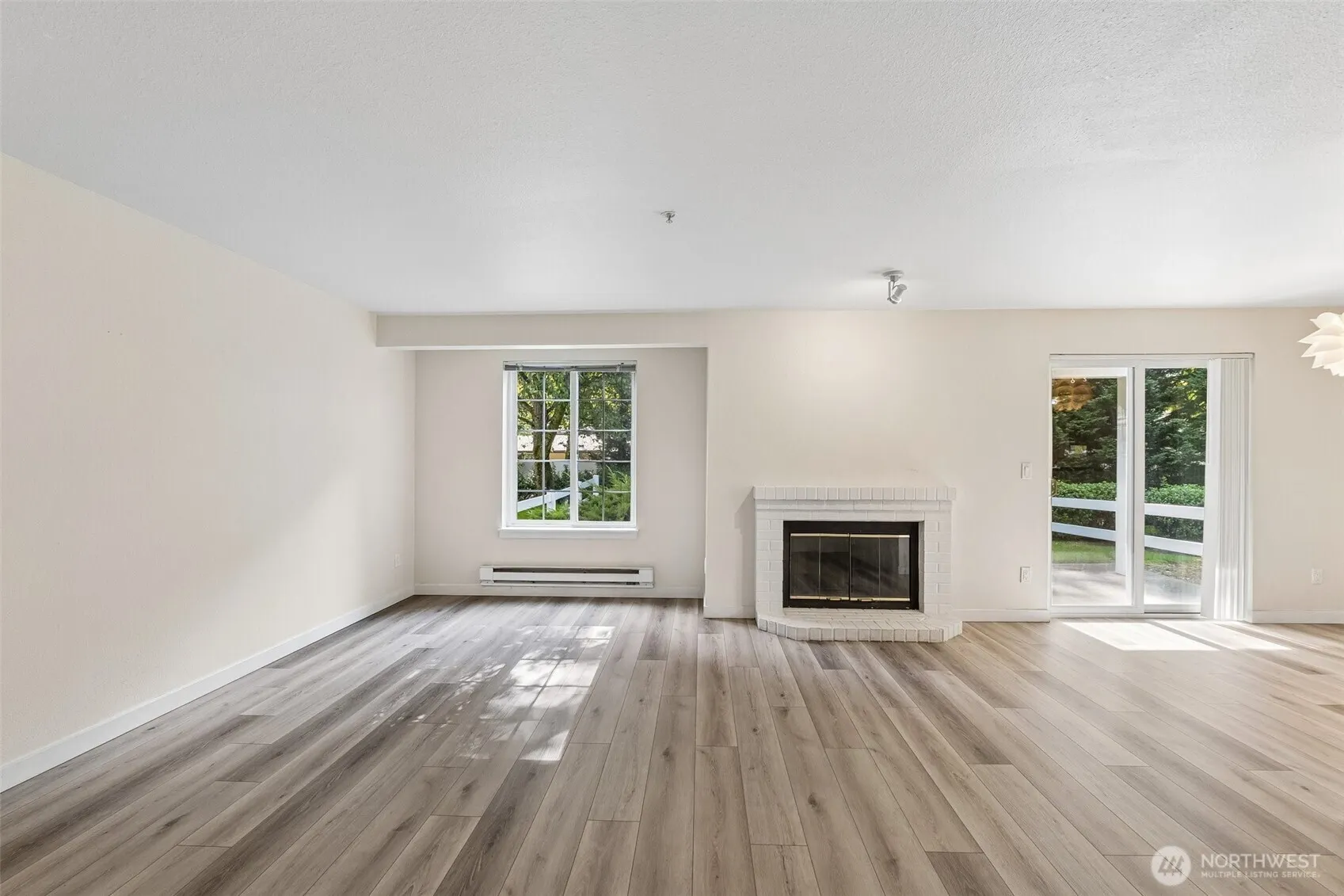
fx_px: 560
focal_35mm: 15
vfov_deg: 77.3
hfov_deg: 100.4
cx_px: 672
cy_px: 448
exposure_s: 1/4
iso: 250
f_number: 9
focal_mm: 10
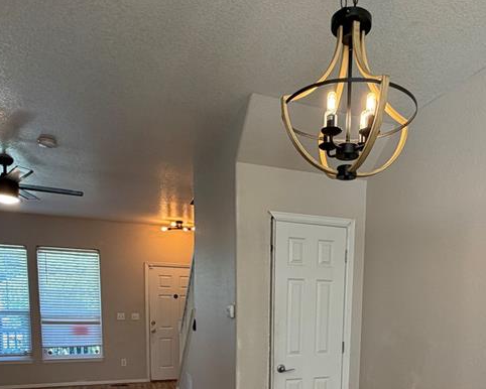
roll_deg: +0.0
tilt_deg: -5.7
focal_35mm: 29
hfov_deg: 59.9
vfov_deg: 45.4
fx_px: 417
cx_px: 294
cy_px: 349
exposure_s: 1/60
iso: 160
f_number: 2.2
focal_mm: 2.22
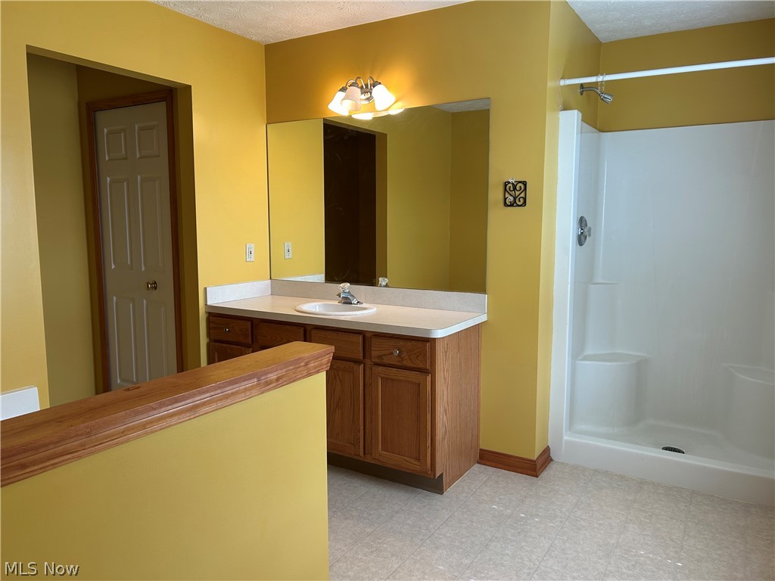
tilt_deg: -6.8
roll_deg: +0.2
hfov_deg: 67.3
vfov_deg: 53.1
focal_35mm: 26
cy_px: 290
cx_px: 388
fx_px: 582
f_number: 1.5
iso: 64
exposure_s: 1/120
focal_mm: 5.7
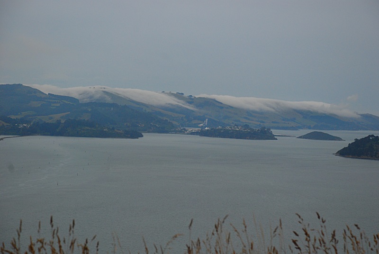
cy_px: 127
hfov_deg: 17.0
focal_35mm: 120
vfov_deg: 11.5
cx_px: 190
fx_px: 1265
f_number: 6.3
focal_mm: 80
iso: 400
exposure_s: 1/1600
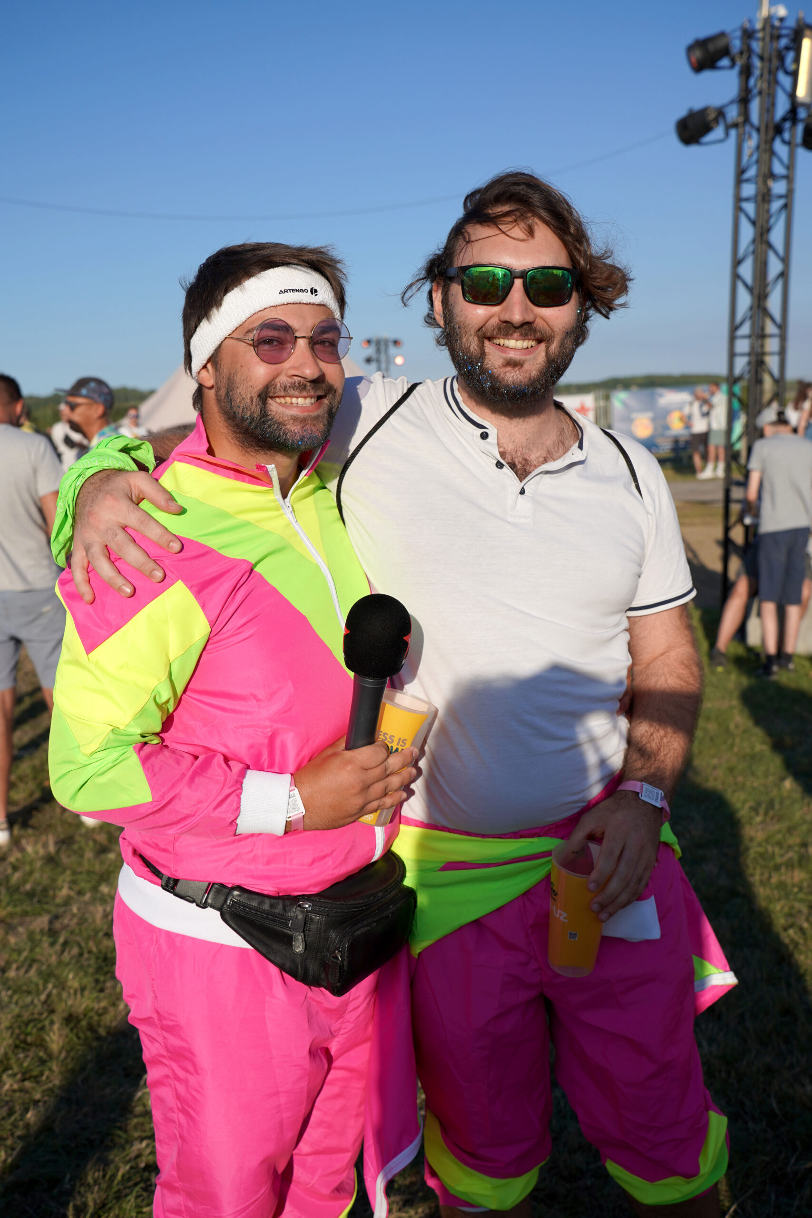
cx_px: 406
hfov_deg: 35.1
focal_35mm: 38
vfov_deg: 50.7
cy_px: 609
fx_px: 1285
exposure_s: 1/1250
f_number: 5
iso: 100
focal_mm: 38
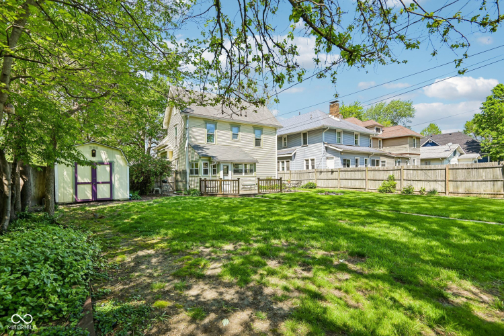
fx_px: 224
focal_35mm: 16
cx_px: 252
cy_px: 168
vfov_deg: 73.7
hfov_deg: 96.7
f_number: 8
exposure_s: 1/125
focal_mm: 16
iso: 100
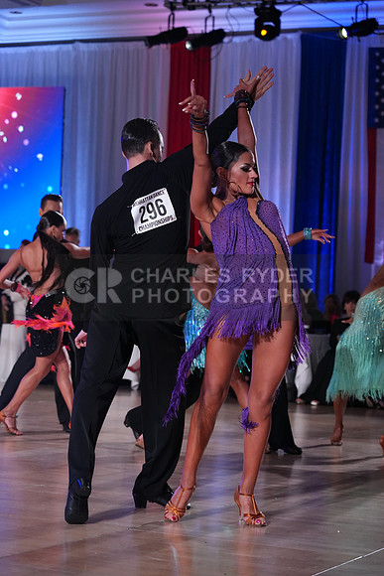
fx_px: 1391
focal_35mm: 87
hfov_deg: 15.7
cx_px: 192
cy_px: 288
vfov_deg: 23.4
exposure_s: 1/500
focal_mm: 87
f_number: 4
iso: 3200
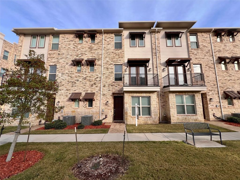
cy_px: 90
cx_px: 120
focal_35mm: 13
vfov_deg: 89.9
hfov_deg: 106.2
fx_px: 90
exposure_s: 1/747
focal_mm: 1.57
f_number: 1.8
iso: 32
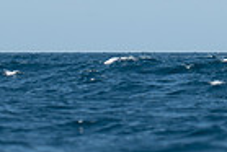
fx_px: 5832
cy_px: -103
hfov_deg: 2.2
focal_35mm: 924
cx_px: 158
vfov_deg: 1.5
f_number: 3.5
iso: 100
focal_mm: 200
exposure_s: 1/1600
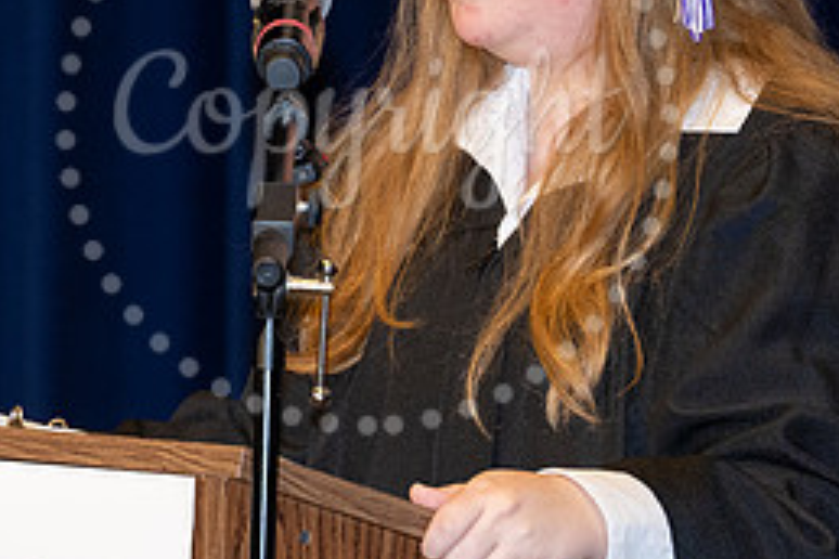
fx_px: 14495
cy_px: 156
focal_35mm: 622
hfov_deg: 3.3
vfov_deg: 2.2
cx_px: 65
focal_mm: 175
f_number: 5.6
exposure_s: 1/80
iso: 1000
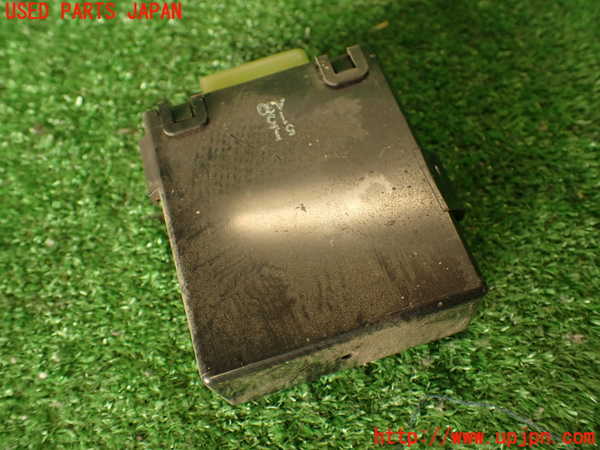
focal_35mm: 32
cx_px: 300
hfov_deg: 56.8
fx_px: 555
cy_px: 225
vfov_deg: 44.2
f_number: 2.4
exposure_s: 1/60
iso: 200
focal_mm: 5.79
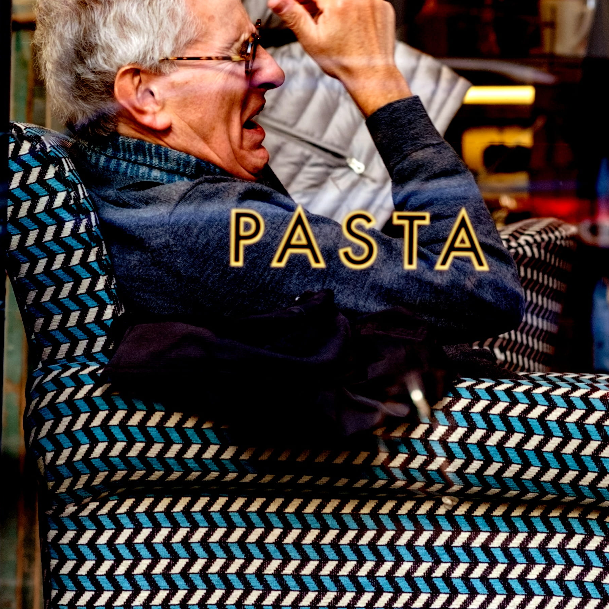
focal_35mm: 208
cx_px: 177
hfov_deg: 8.4
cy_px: 320
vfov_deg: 8.4
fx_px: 4140
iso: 640
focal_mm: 60
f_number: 4
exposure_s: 1/180
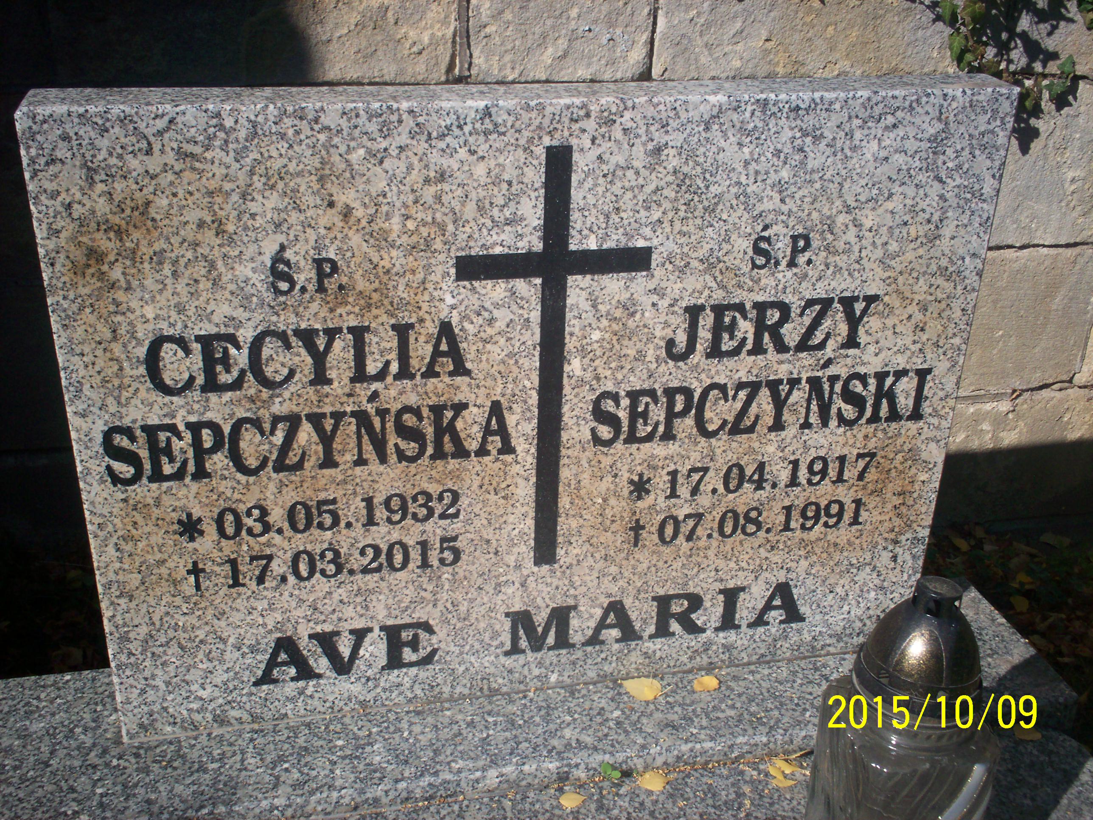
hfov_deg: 51.4
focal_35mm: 36
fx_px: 1137
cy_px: 410
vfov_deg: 39.7
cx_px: 546
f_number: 4.5
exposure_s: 1/664
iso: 100
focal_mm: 6
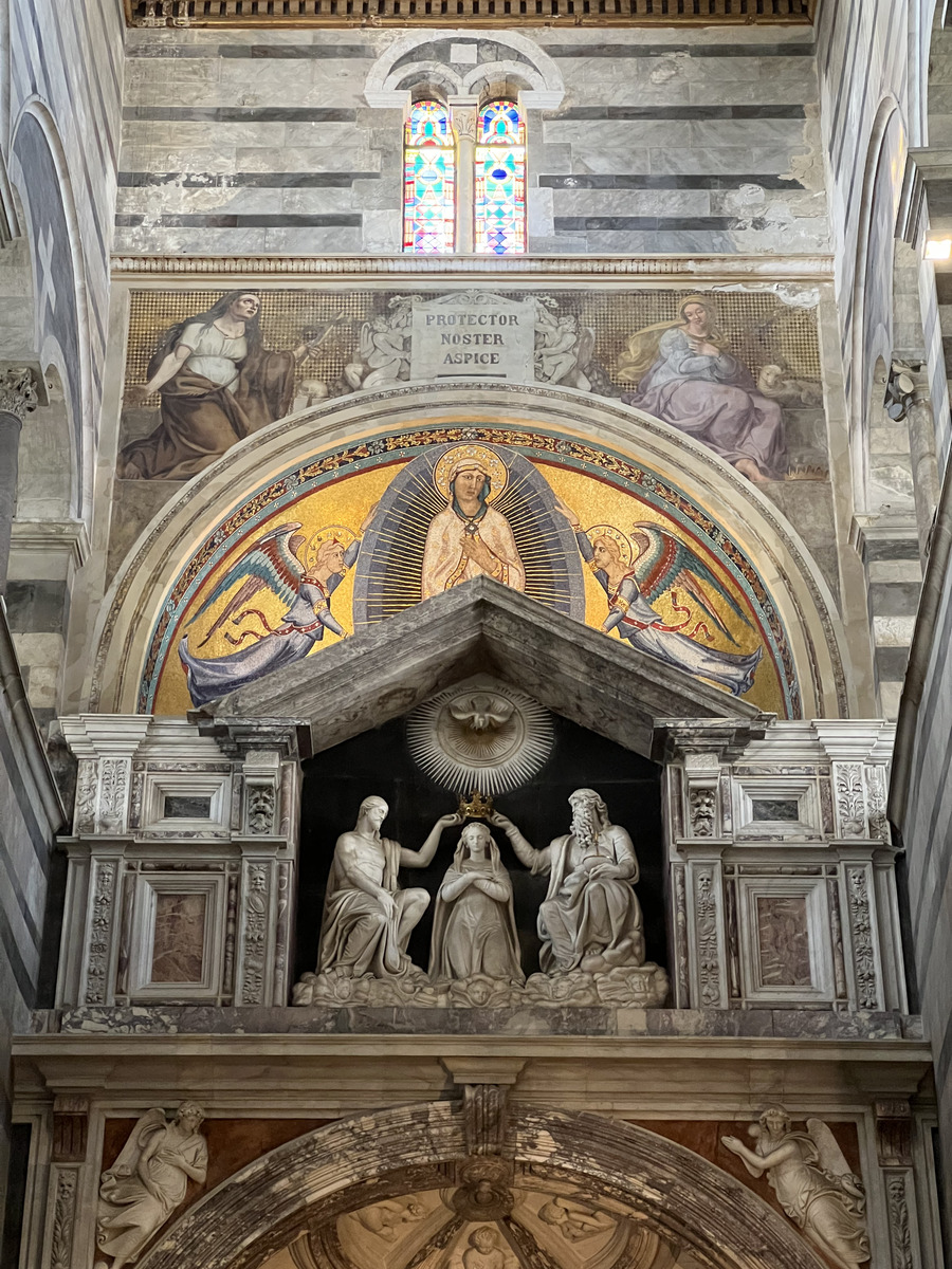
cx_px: 476
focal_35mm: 77
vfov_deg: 25.3
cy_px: 634
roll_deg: +0.3
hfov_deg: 19.1
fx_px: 2824
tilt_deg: +33.8
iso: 800
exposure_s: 1/49
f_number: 2.8
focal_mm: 9
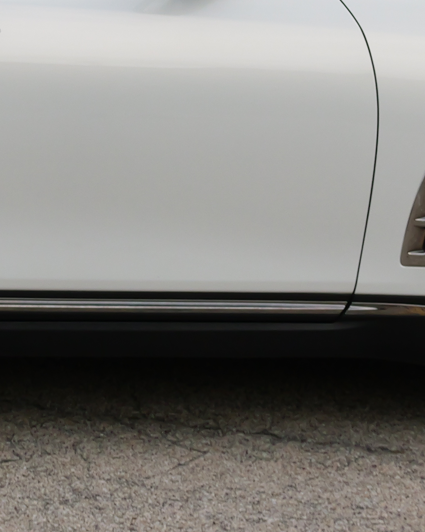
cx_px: 37
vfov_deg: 11.8
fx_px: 2453
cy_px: -264
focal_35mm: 156
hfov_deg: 9.9
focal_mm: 19
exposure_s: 1/160
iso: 400
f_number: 5
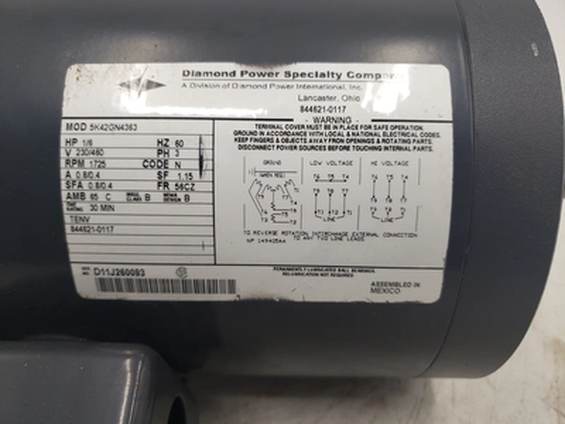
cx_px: 282
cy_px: 212
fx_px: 424
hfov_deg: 67.3
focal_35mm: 26
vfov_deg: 53.1
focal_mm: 4.3
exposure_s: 1/209
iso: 50
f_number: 1.5
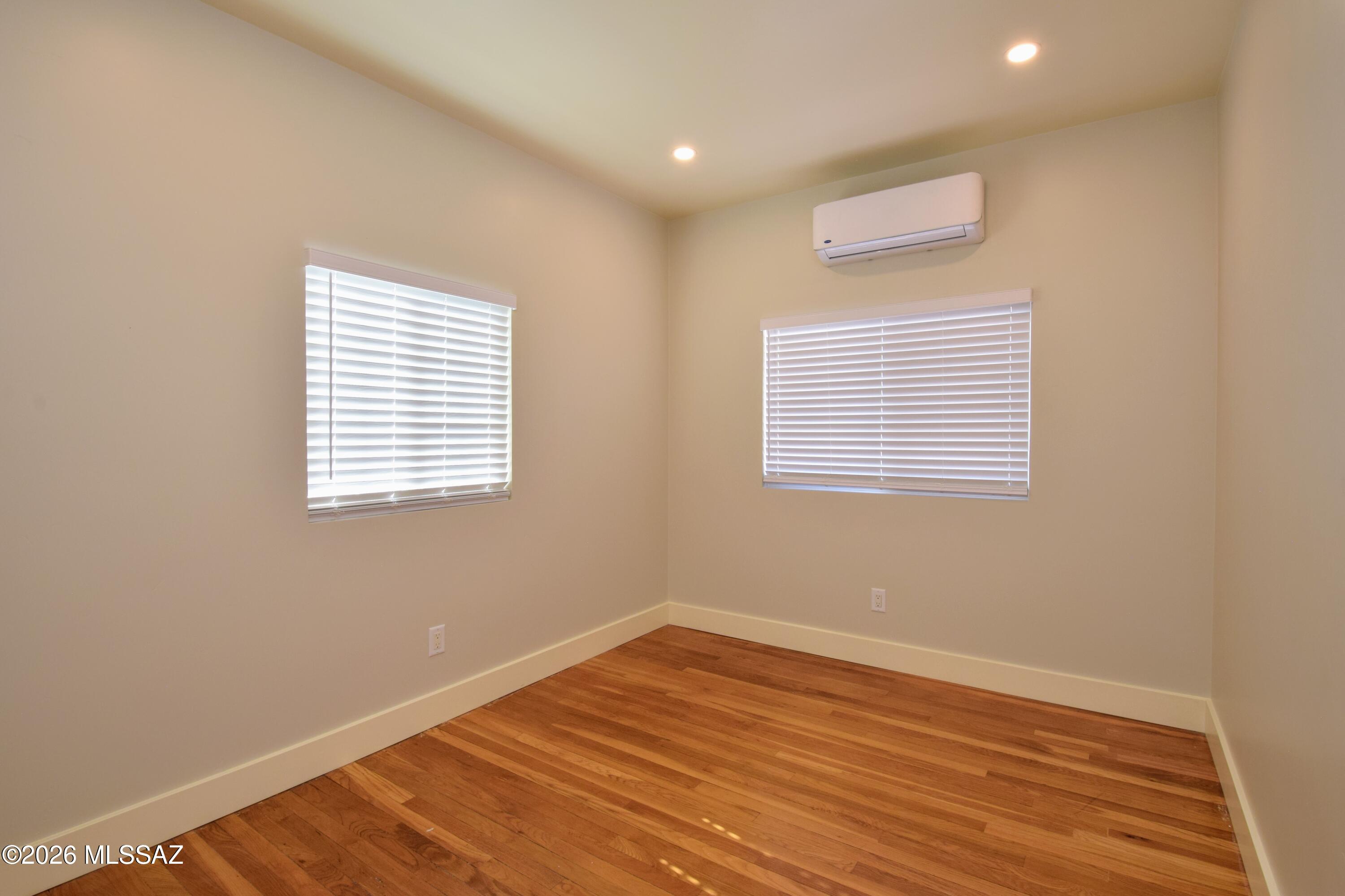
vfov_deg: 72.1
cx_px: 672
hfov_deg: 95.0
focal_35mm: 16
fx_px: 616
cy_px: 448
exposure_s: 1/20
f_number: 13
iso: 400
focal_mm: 11
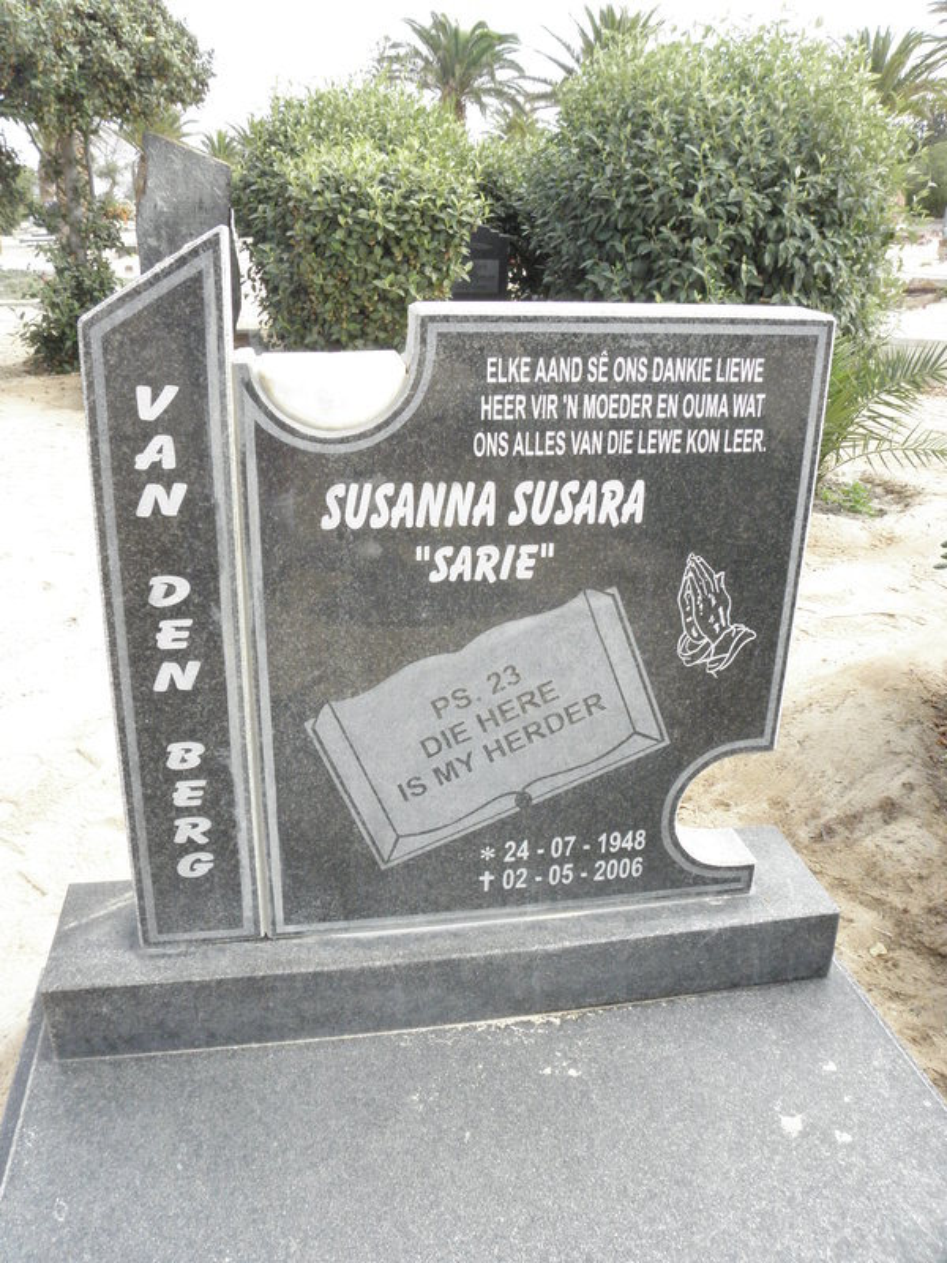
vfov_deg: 65.3
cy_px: 632
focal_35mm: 27
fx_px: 985
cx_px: 474
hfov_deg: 51.4
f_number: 5.6
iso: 200
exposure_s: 1/250
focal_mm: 4.83
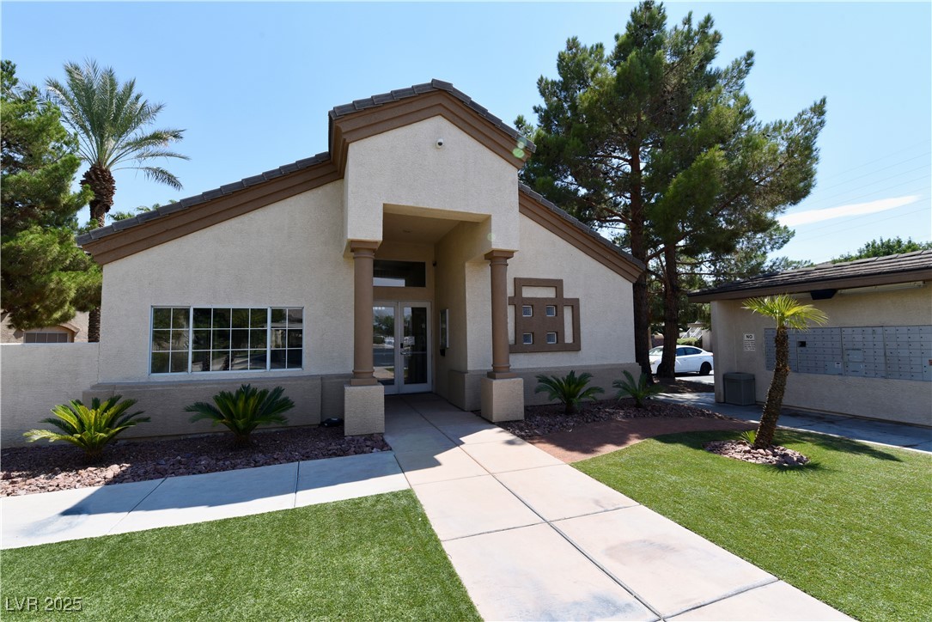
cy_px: 311
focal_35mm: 15
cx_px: 466
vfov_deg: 77.4
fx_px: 388
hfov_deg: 100.4
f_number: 10
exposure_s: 1/160
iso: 160
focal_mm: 15
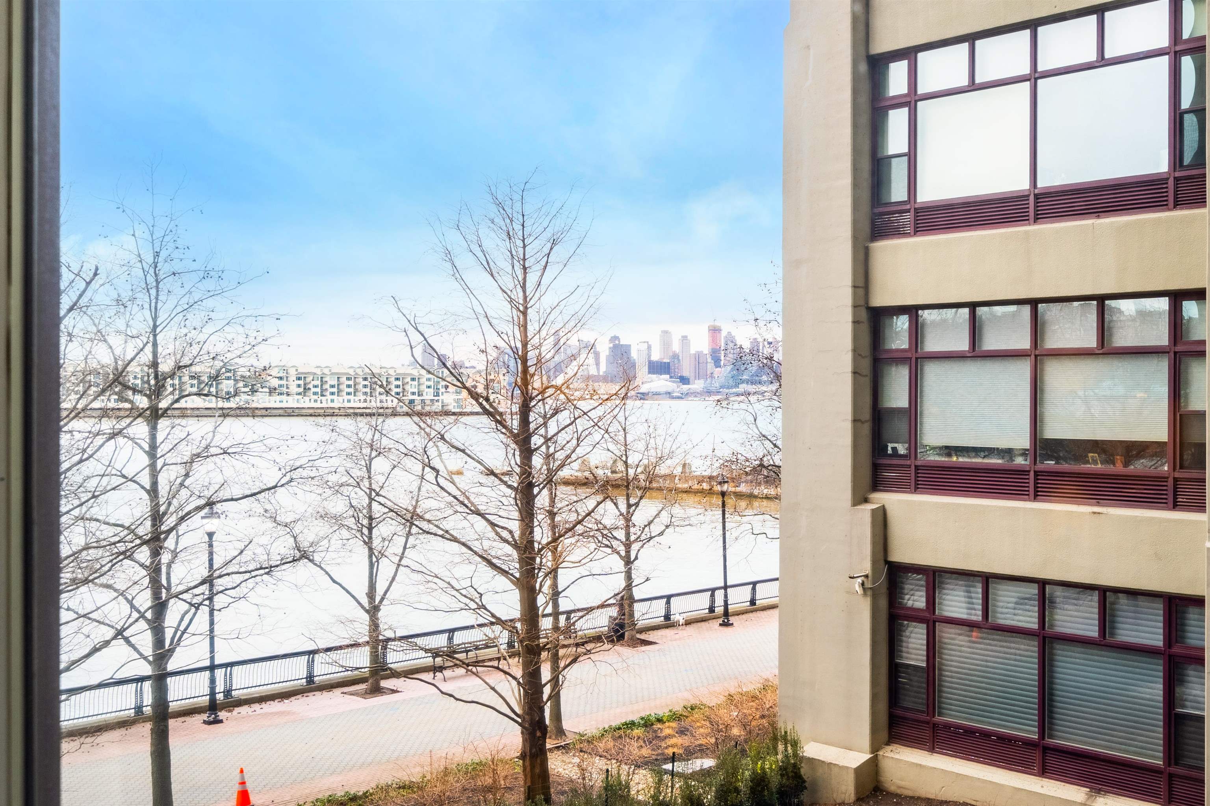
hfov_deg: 53.1
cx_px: 605
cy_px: 403
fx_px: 1210
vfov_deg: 36.9
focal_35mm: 36
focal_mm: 24
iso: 500
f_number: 7.1
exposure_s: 1/500
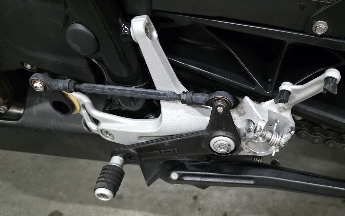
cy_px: 119
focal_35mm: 34
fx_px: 320
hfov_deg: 55.9
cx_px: 219
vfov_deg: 37.2
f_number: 1.7
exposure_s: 1/100
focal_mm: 6.25
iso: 2500
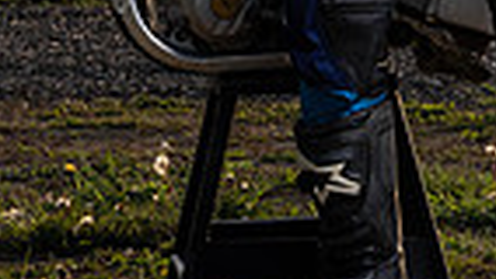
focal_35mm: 366
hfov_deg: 5.9
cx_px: 285
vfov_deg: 3.3
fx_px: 4815
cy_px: -352
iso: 100
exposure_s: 1/200
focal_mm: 70
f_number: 16
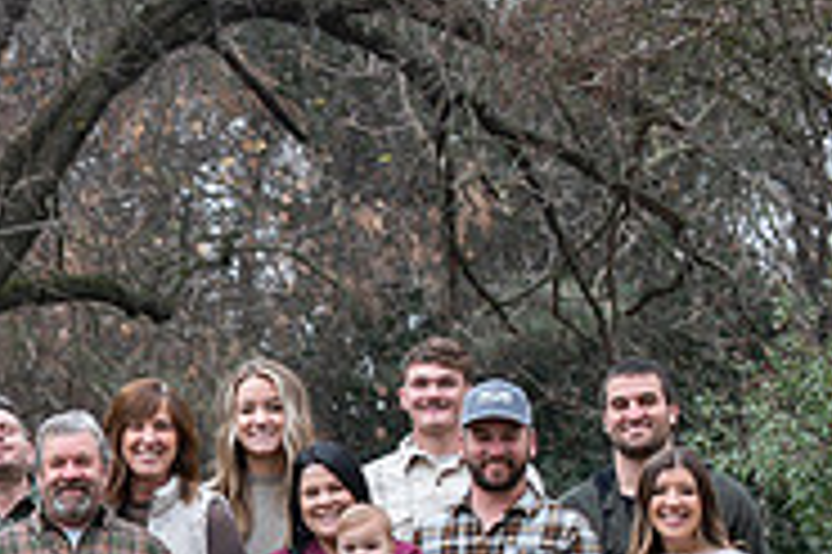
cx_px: -283
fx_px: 6881
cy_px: 538
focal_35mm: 298
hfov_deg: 6.8
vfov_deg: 4.6
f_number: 4
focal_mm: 95
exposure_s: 1/125
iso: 200
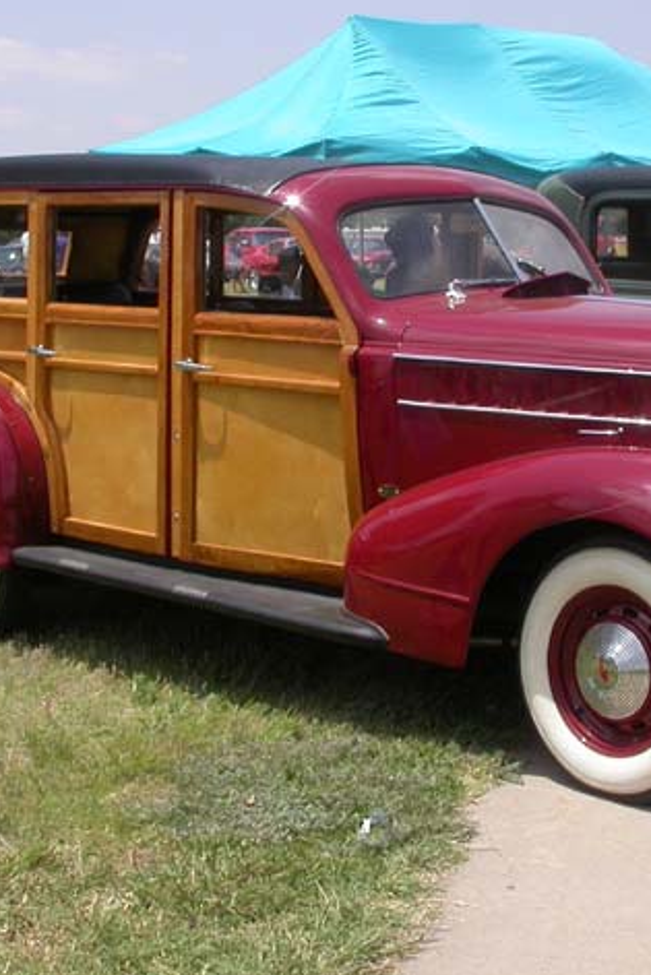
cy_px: 403
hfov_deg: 20.3
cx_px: 386
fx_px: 1816
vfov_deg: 30.0
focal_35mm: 67
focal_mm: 7.85
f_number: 7.5
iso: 100
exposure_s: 1/326
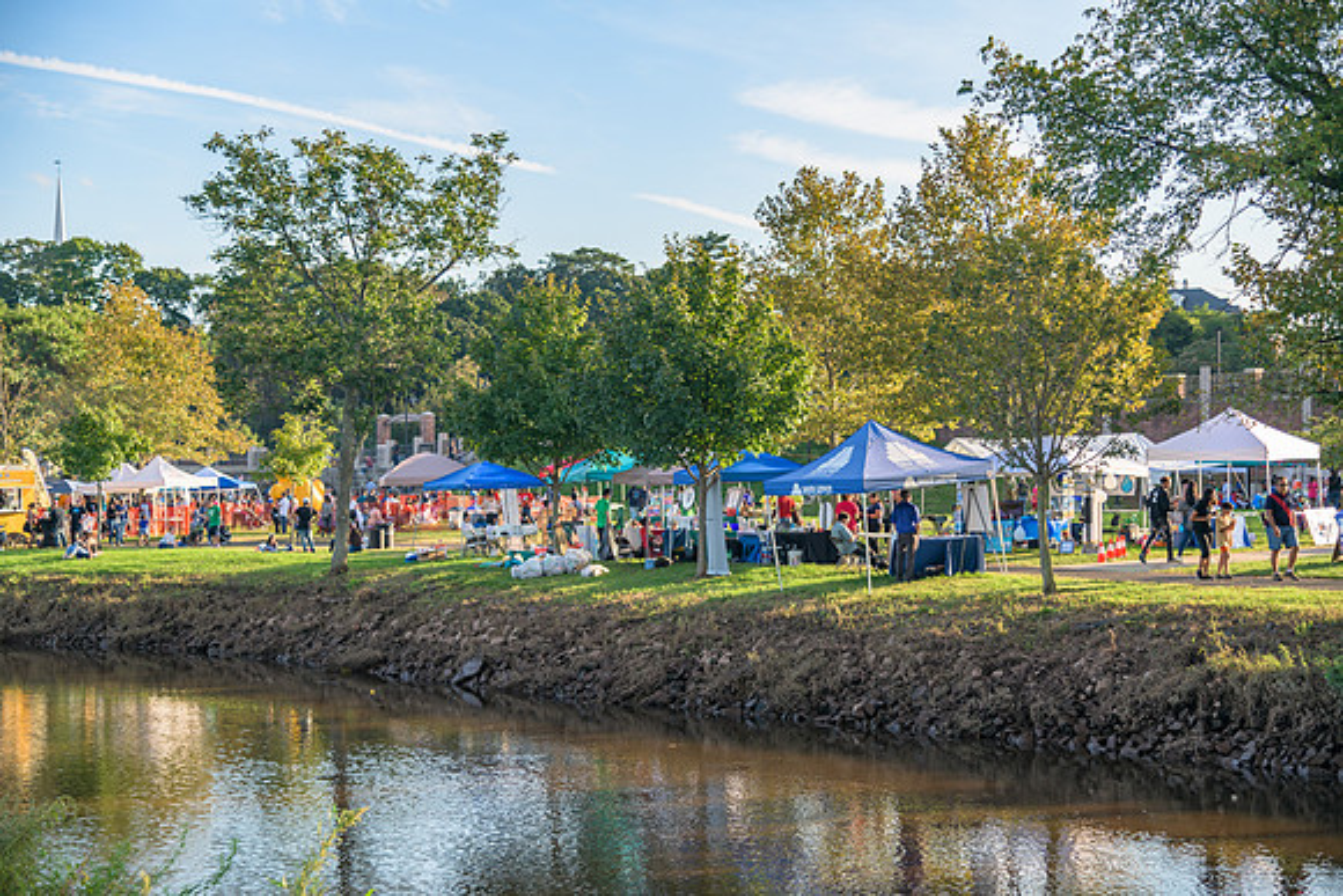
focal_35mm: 62
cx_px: 672
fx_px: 2313
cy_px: 448
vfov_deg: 21.9
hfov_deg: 32.4
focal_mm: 62
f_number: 4
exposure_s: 1/200
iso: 125
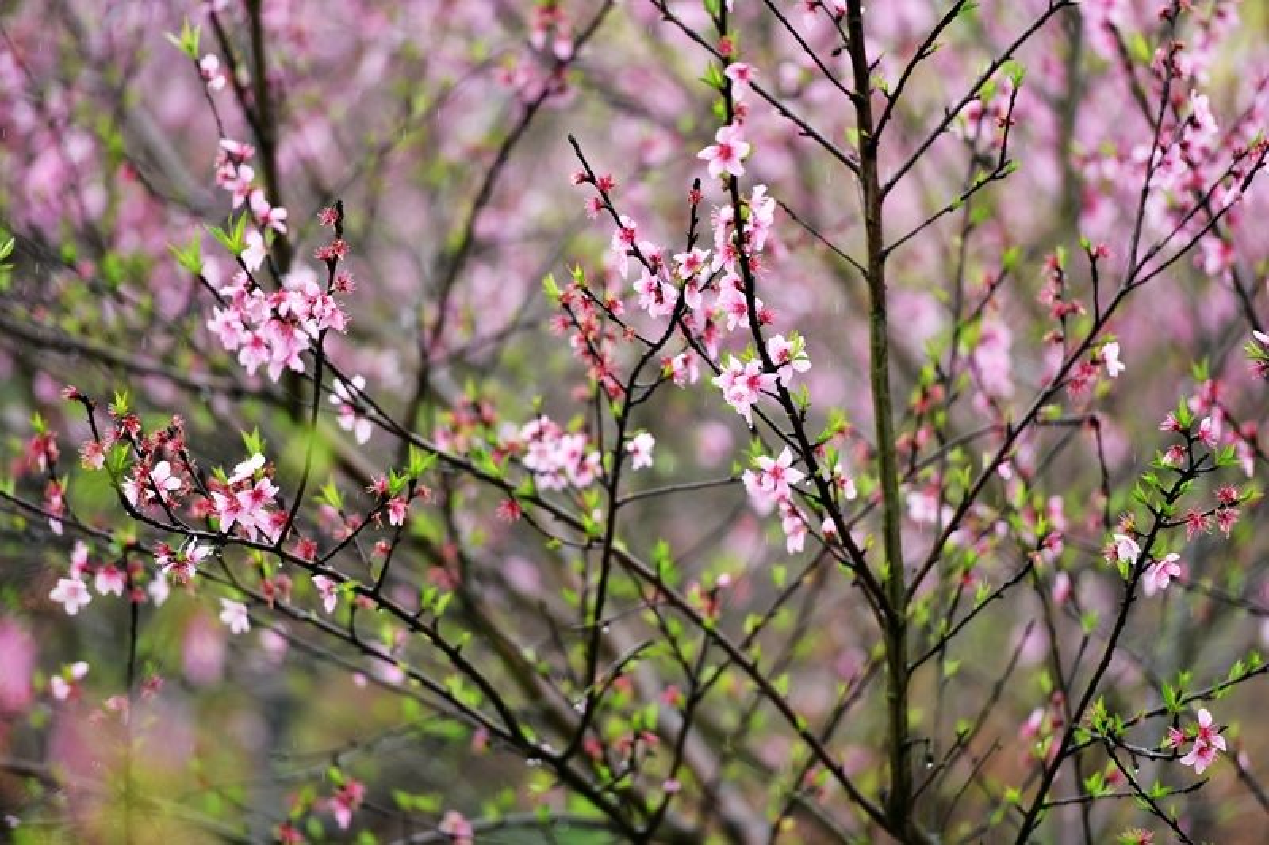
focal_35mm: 200
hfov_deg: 10.3
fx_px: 7048
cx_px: 634
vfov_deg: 6.9
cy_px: 422
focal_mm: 200
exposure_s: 1/500
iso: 200
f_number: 2.8
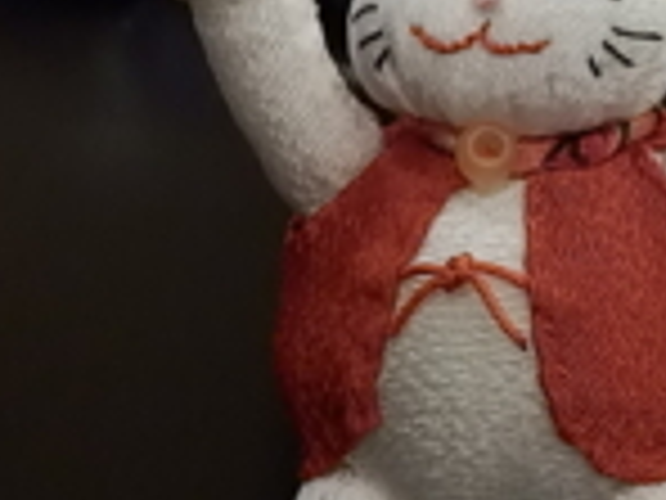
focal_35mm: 89
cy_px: -50
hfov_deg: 20.6
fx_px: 1712
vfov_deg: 16.1
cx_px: 796
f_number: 3.4
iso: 640
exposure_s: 1/60
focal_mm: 6
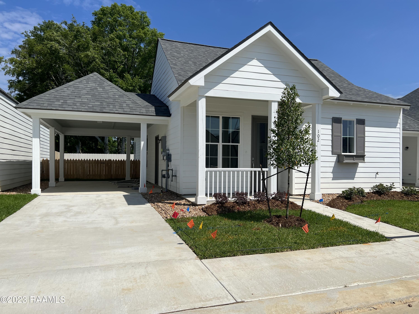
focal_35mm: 26
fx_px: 315
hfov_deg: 67.3
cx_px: 210
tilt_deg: +0.7
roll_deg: -0.9
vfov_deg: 53.1
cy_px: 157
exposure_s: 1/8696
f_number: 1.5
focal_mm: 5.7
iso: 50
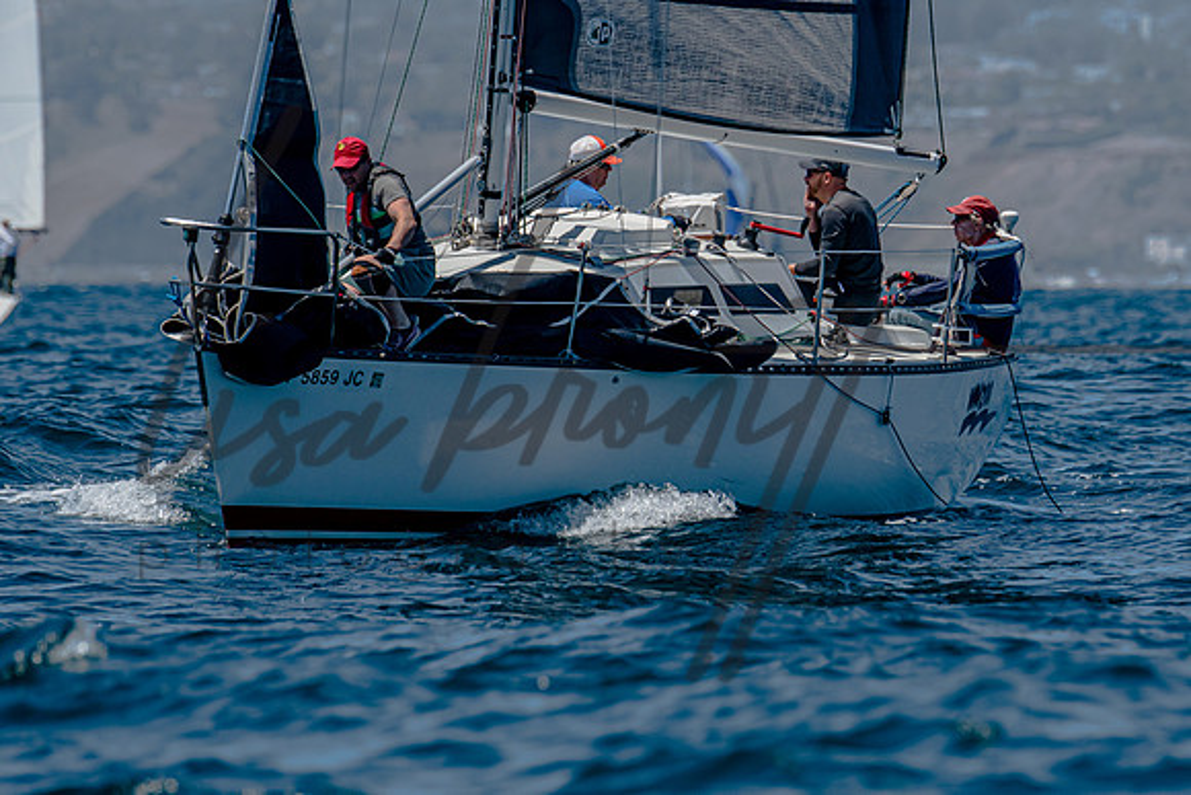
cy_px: 360
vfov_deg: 2.0
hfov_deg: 3.0
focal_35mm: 694
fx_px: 22956
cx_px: 747
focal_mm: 360
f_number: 5.6
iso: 200
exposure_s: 1/2000
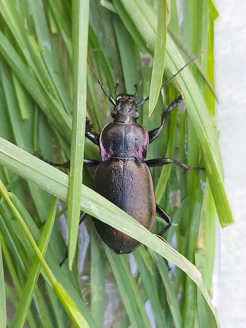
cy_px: 164
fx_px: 227
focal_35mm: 24
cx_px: 123
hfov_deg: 56.8
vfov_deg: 71.6
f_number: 1.8
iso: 125
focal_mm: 5.23
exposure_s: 1/50
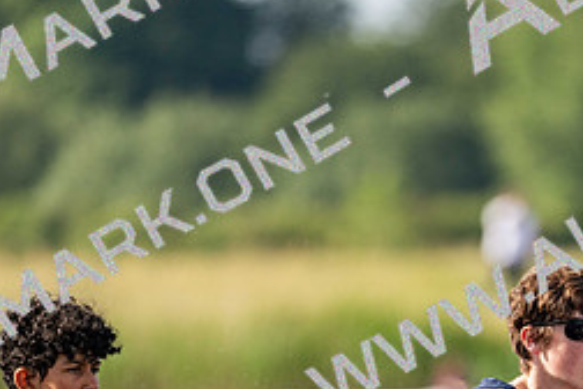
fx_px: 14914
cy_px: 413
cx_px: 592
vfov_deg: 1.5
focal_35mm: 921
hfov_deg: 2.2
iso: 400
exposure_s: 1/2500
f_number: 4.5
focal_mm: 400
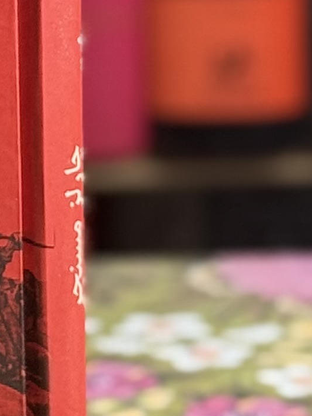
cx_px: -270
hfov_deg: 5.3
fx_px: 3291
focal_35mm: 274
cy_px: -174
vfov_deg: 7.1
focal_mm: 6.76
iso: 80
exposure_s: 1/50
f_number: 1.78
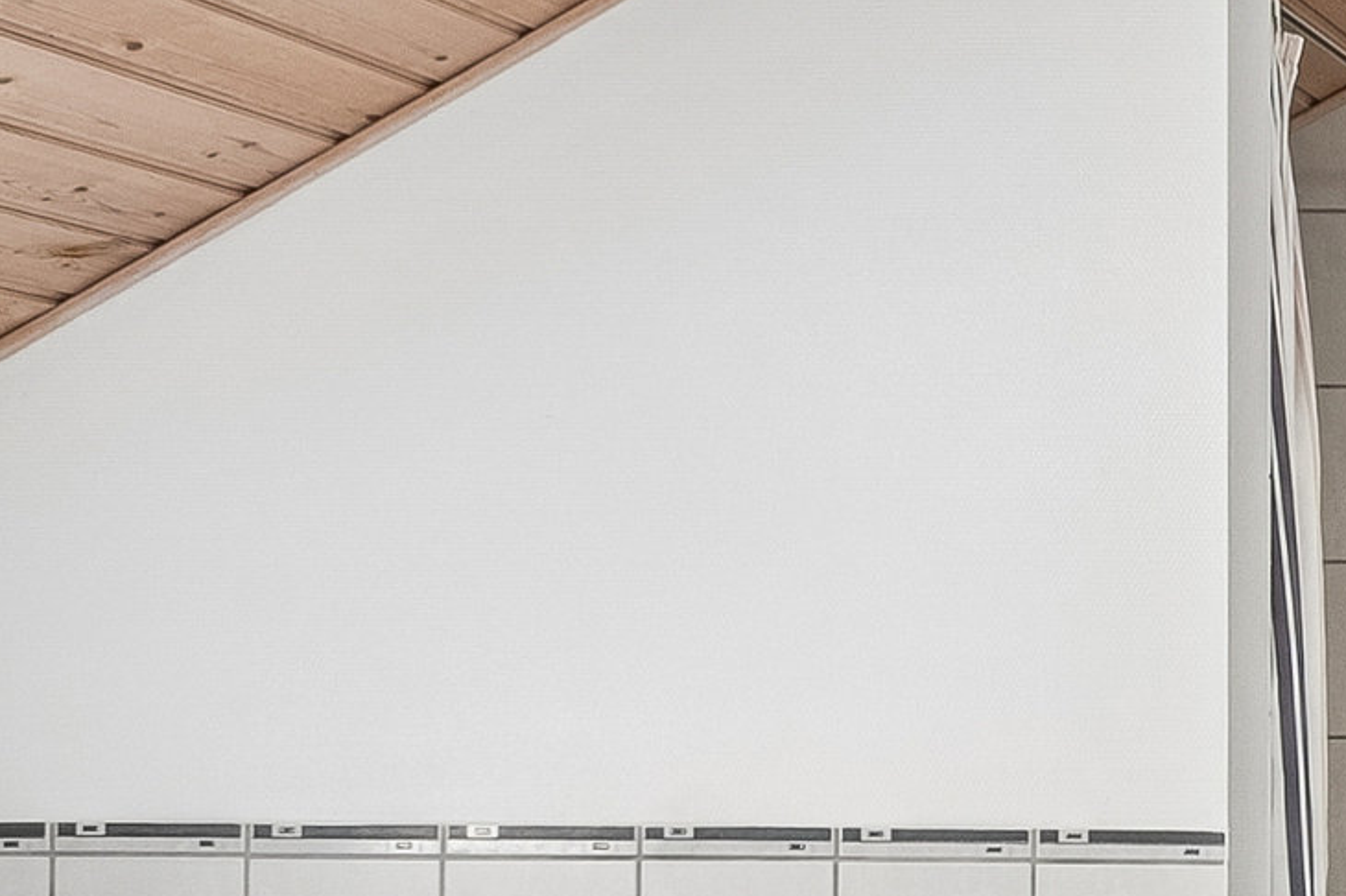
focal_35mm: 74
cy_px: 717
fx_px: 2765
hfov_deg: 20.6
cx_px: 2323
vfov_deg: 18.2
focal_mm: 12
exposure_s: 1/8
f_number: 10
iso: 200
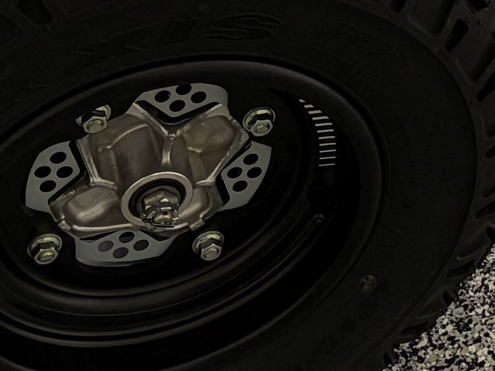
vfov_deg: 9.5
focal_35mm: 140
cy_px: -487
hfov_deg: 13.3
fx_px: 2002
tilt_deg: -33.4
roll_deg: +4.2
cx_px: 746
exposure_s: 1/184
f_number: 1.6
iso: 50
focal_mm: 5.96
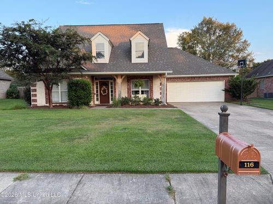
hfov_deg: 71.6
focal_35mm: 24
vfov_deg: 56.8
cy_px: 102
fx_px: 189
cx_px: 136
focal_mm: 6.76
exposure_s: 1/275
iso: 80
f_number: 1.78
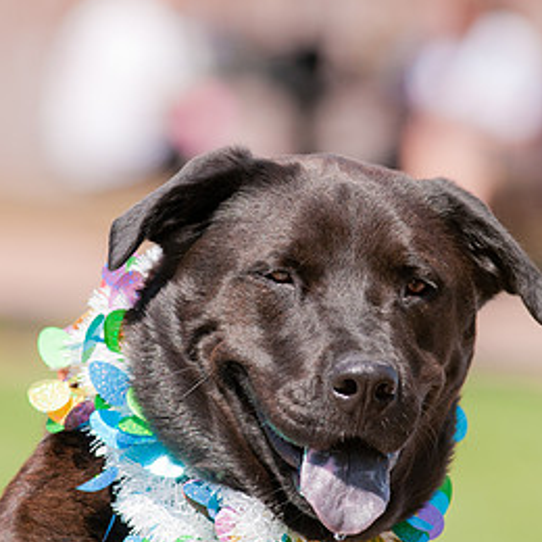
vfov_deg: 4.0
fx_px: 7812
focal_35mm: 441
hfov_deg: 4.0
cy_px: 252
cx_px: 241
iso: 200
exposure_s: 1/800
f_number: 5
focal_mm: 200
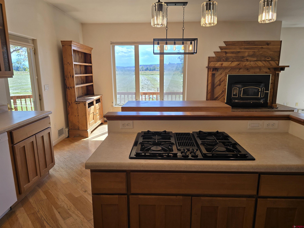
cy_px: 114
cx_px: 152
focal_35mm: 23
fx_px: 202
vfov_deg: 58.9
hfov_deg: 73.9
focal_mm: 6.3
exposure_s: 1/120
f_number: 1.7
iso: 12
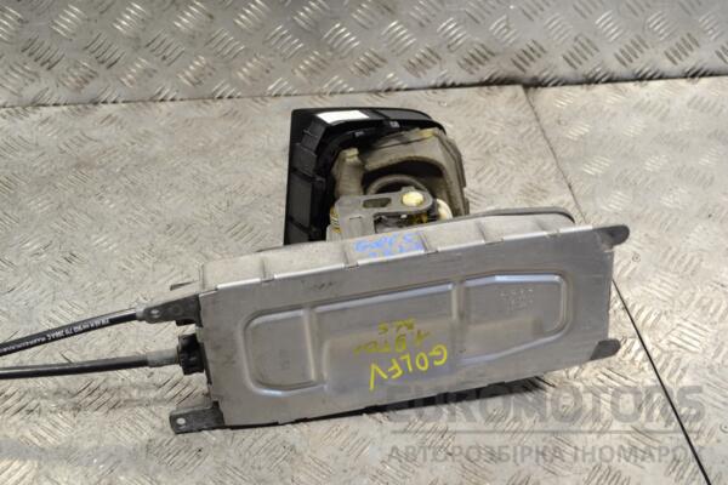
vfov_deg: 26.5
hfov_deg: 38.9
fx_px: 1031
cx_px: 364
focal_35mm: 51
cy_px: 242
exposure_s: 1/30
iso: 180
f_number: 5
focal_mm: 34
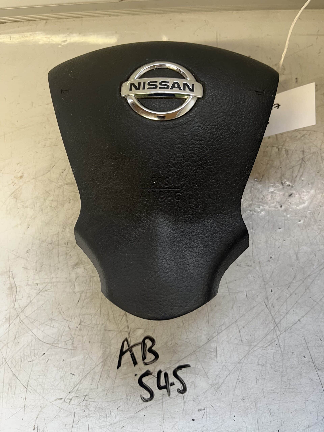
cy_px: 216
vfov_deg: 67.3
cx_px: 162
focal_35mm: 26
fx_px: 324
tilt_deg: -71.0
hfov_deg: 53.1
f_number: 1.6
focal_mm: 5.1
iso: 100
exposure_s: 1/50
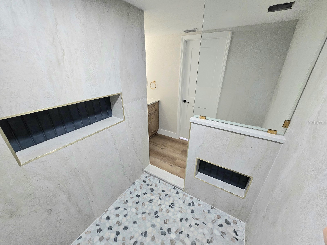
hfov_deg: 106.2
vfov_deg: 89.9
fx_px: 123
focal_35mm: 13
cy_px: 122
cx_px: 164
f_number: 2.2
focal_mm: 2.2
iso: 320
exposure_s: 1/60.2
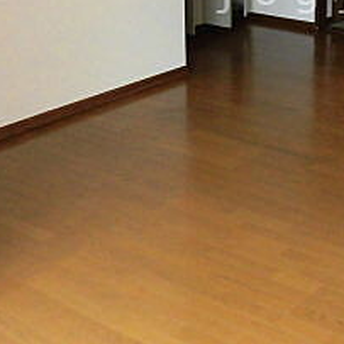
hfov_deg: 24.7
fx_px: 753
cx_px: 332
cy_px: -7
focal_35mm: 67
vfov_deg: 24.5
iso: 200
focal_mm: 4.3
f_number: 3.1
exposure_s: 1/60
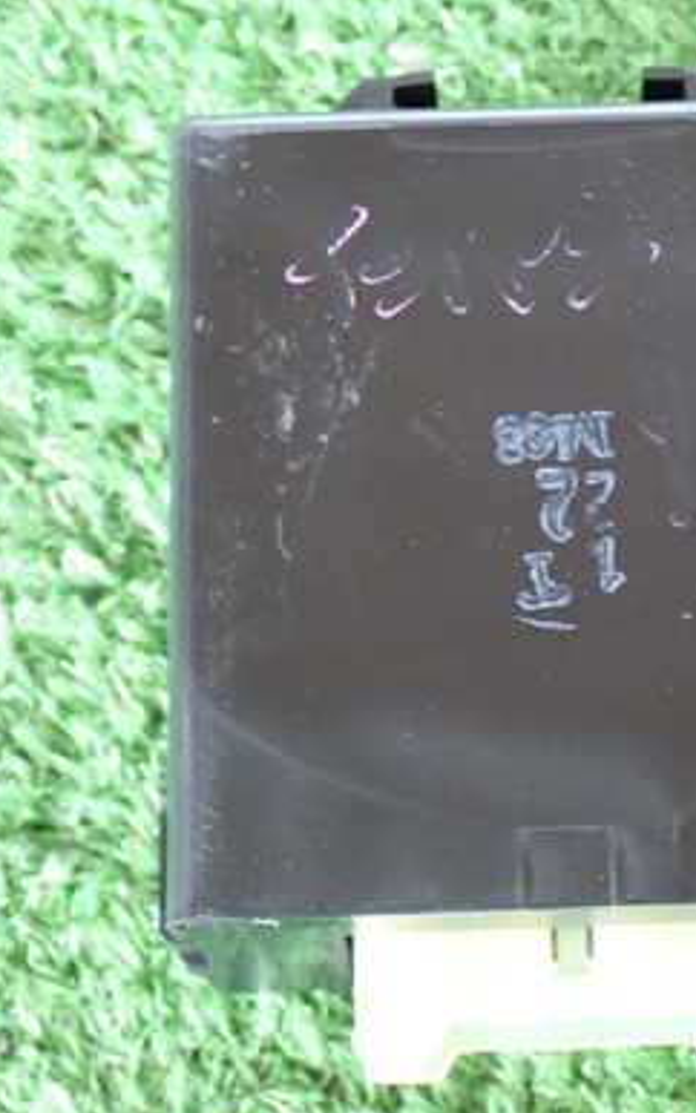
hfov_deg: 12.7
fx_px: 3094
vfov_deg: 20.4
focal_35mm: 102
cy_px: 552
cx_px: 615
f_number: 3.6
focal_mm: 11.09
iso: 800
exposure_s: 1/30
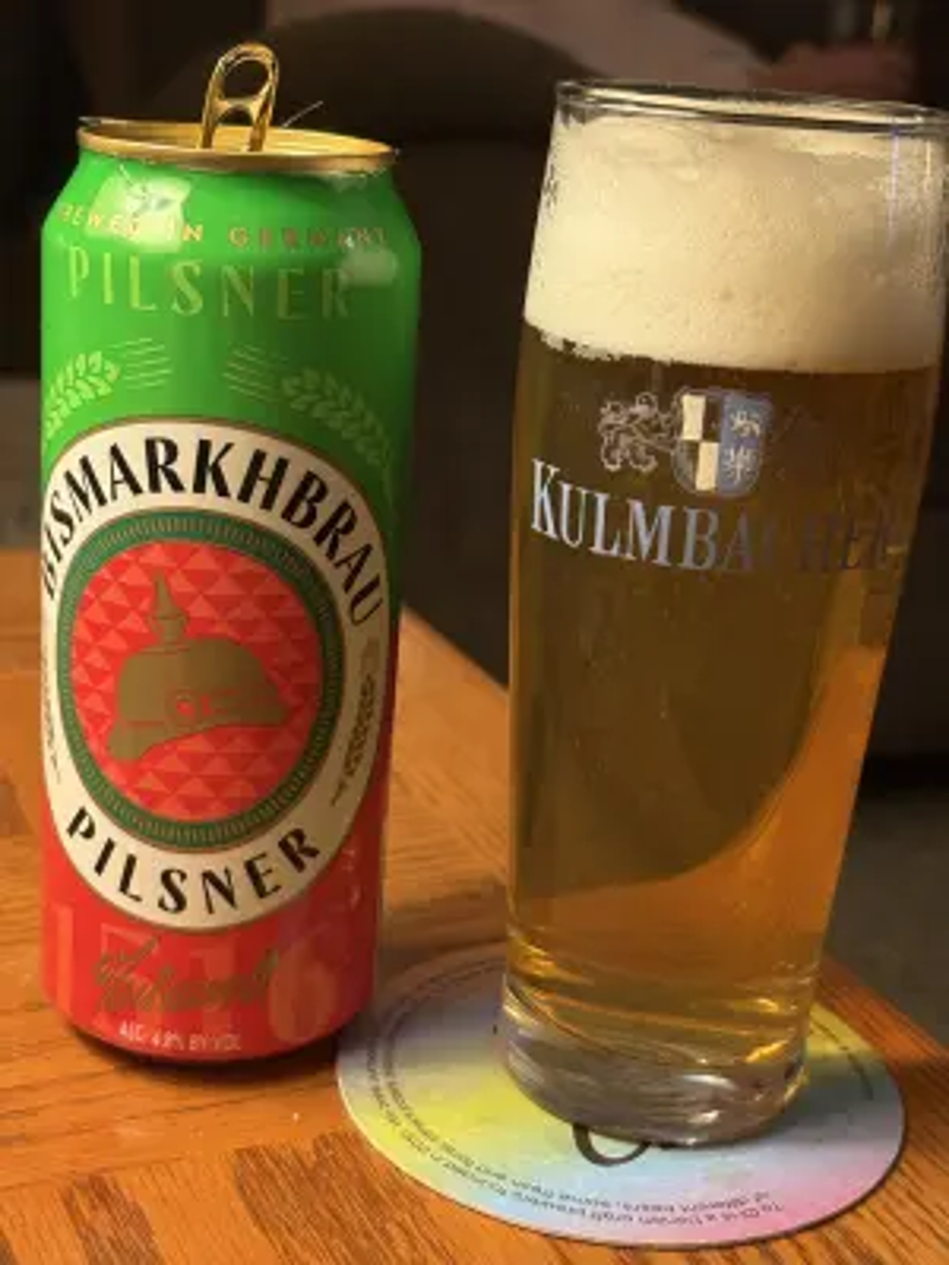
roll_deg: -4.5
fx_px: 1901
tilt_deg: -17.5
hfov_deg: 28.0
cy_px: 632
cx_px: 474
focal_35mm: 52
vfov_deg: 36.8
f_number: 1.6
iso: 160
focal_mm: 5.96
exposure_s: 1/40
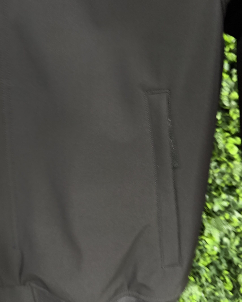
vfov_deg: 62.1
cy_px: 163
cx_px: 131
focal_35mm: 28
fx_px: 251
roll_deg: +2.0
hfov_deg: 51.5
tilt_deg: -13.4
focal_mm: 6.76
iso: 800
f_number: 1.78
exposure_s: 1/36
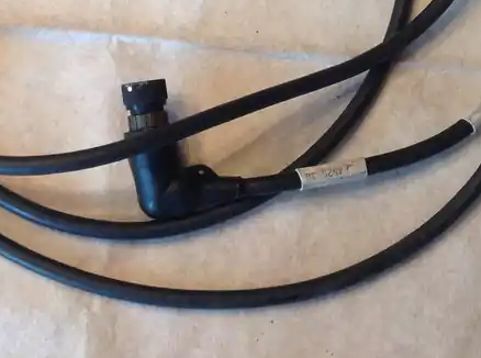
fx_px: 1109
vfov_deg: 17.8
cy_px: -18
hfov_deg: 24.5
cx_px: 215
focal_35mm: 80
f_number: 2.4
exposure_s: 1/20
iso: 64
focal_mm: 4.28
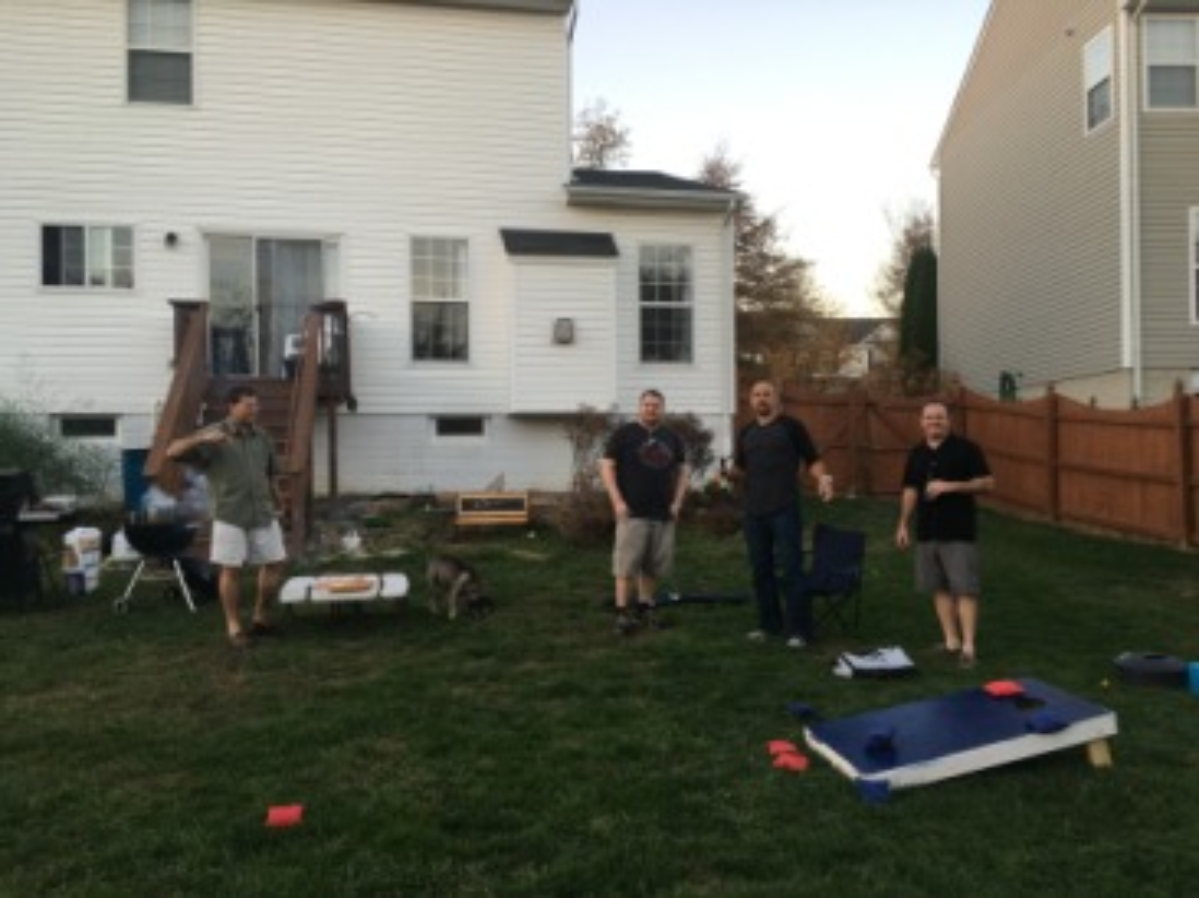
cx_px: 600
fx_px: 1004
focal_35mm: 29
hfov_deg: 61.7
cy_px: 449
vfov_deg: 48.2
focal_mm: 4.15
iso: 32
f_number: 2.2
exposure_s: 1/60
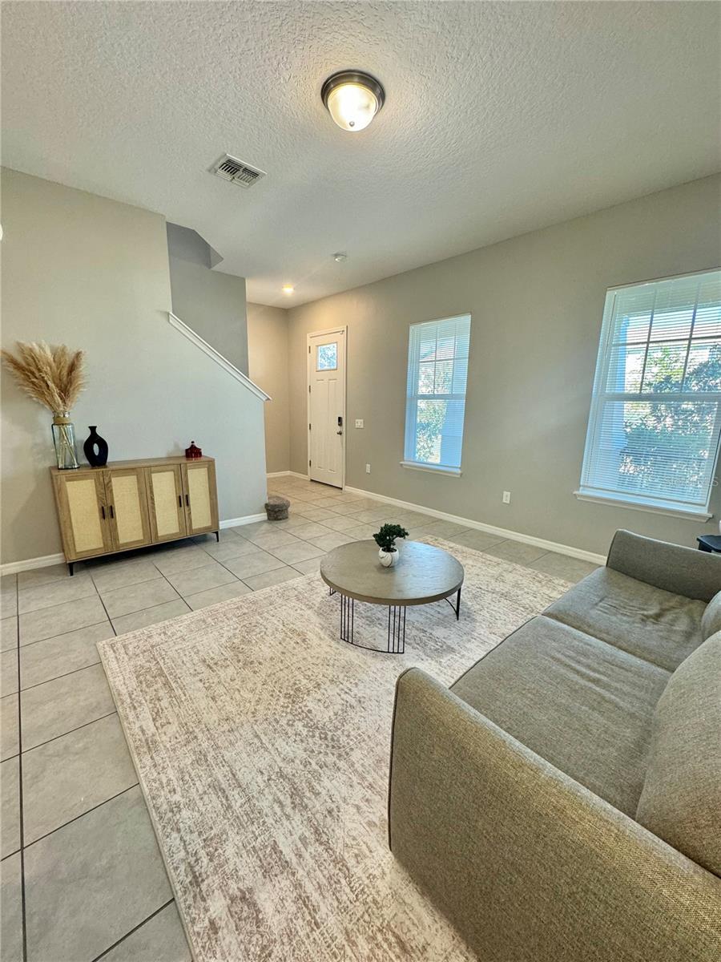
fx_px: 389
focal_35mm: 14
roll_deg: -0.5
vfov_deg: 102.1
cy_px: 481
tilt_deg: -11.9
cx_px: 360
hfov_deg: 85.7
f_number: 2.2
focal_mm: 2.22
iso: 160
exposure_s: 1/60
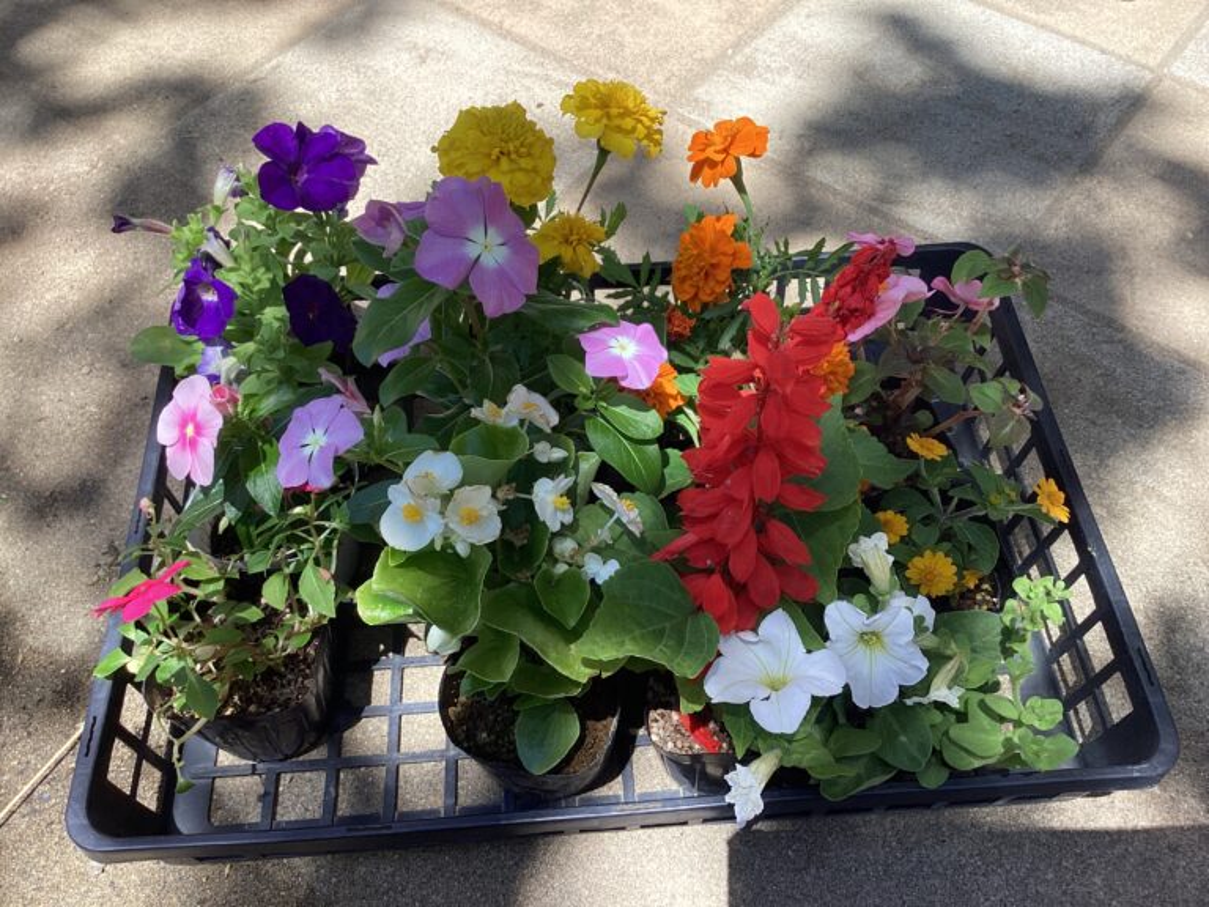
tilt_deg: -52.5
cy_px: 454
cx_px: 604
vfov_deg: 45.4
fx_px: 1083
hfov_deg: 58.4
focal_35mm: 31
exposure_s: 1/233
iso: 25
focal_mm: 3.3
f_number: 2.4
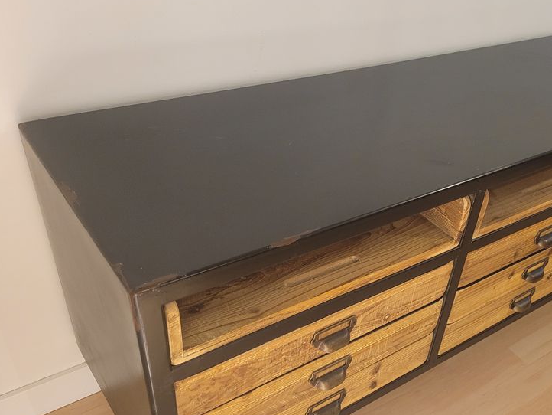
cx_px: 365
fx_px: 574
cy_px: 280
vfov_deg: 39.2
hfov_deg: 50.5
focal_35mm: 36
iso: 640
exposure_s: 1/33
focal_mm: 5.4
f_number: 1.8
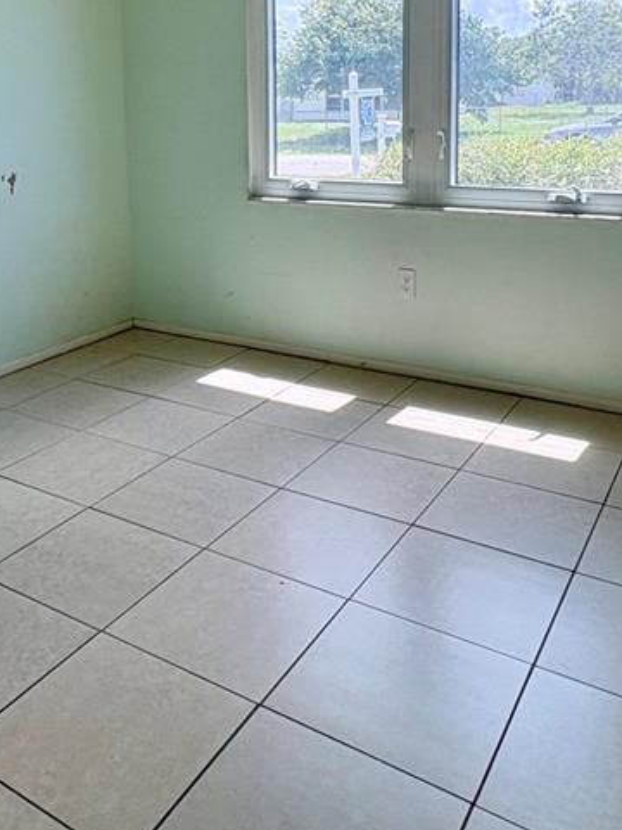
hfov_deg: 40.0
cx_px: 185
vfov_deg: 50.1
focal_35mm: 35
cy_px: 192
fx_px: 839
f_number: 2.2
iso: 64
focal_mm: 2.22
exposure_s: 1/169
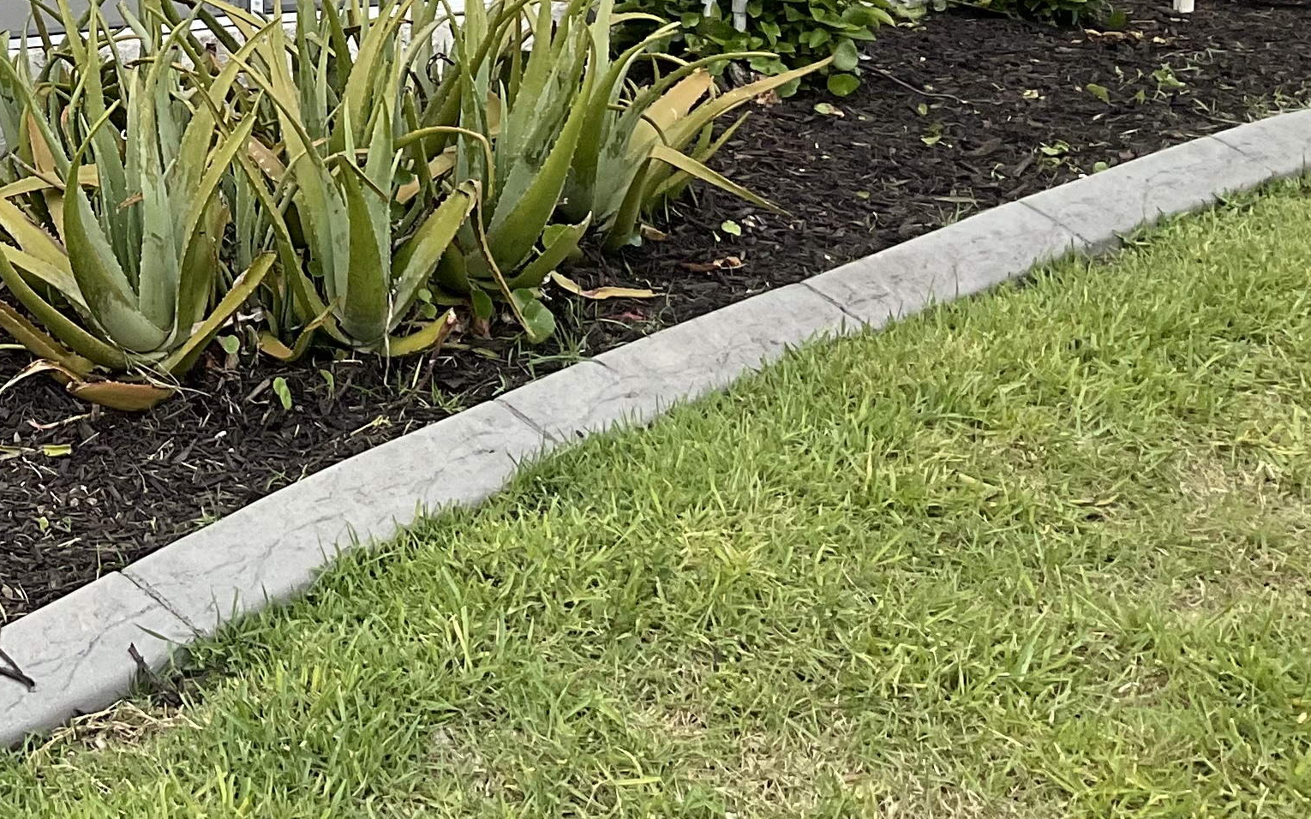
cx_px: -285
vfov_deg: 15.1
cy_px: -366
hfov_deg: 23.3
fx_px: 2894
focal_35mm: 81
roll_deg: -0.1
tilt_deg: +0.9
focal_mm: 3
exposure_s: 1/1577
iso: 16
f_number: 1.8
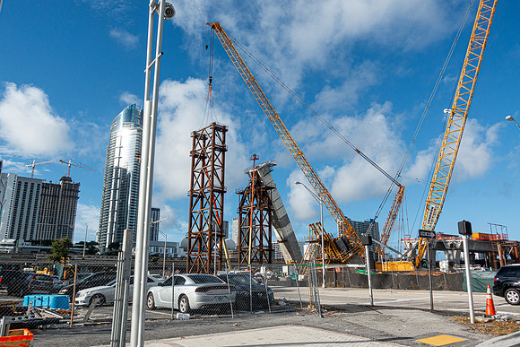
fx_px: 405
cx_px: 260
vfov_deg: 46.4
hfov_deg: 65.5
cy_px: 174
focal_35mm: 28
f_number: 4
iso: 125
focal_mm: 10.15
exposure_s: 1/200
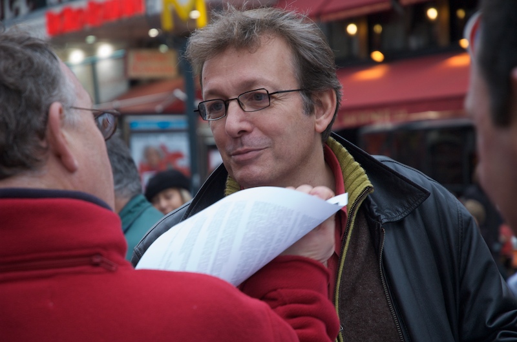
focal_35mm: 105
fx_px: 1504
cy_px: 171
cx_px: 258
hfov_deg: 19.5
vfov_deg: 13.0
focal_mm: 70
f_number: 5
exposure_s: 1/100
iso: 400
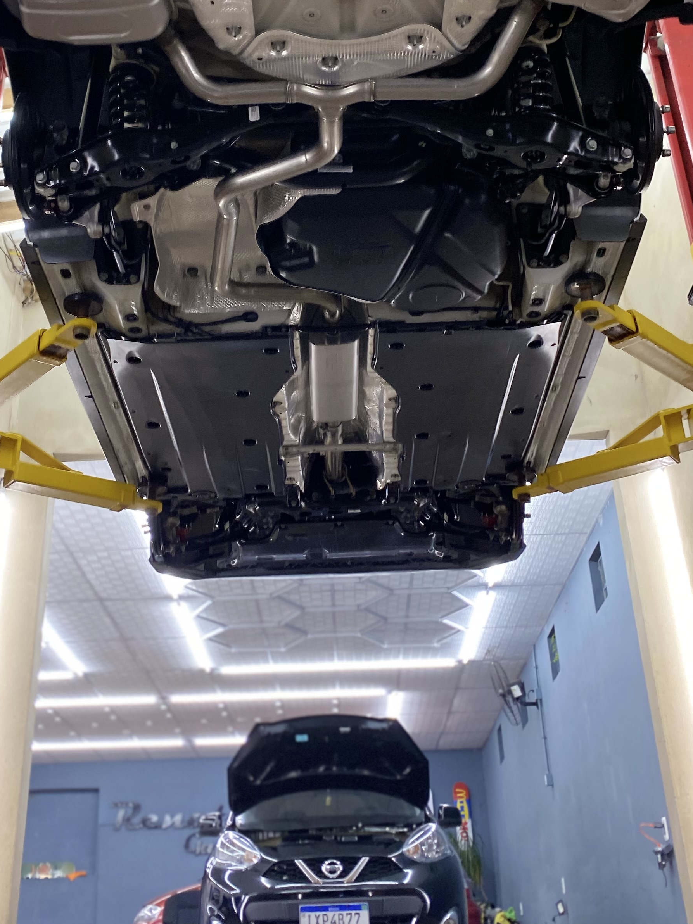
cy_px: 240
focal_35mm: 44
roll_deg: +0.8
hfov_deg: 32.8
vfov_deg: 41.8
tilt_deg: +33.6
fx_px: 1175
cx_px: 305
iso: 125
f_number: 1.8
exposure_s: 1/60
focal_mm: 4.25
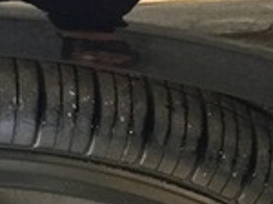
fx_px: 1008
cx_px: 4
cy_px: 340
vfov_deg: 11.0
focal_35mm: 128
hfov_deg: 15.2
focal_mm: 4.15
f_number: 2.2
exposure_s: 1/33
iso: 64
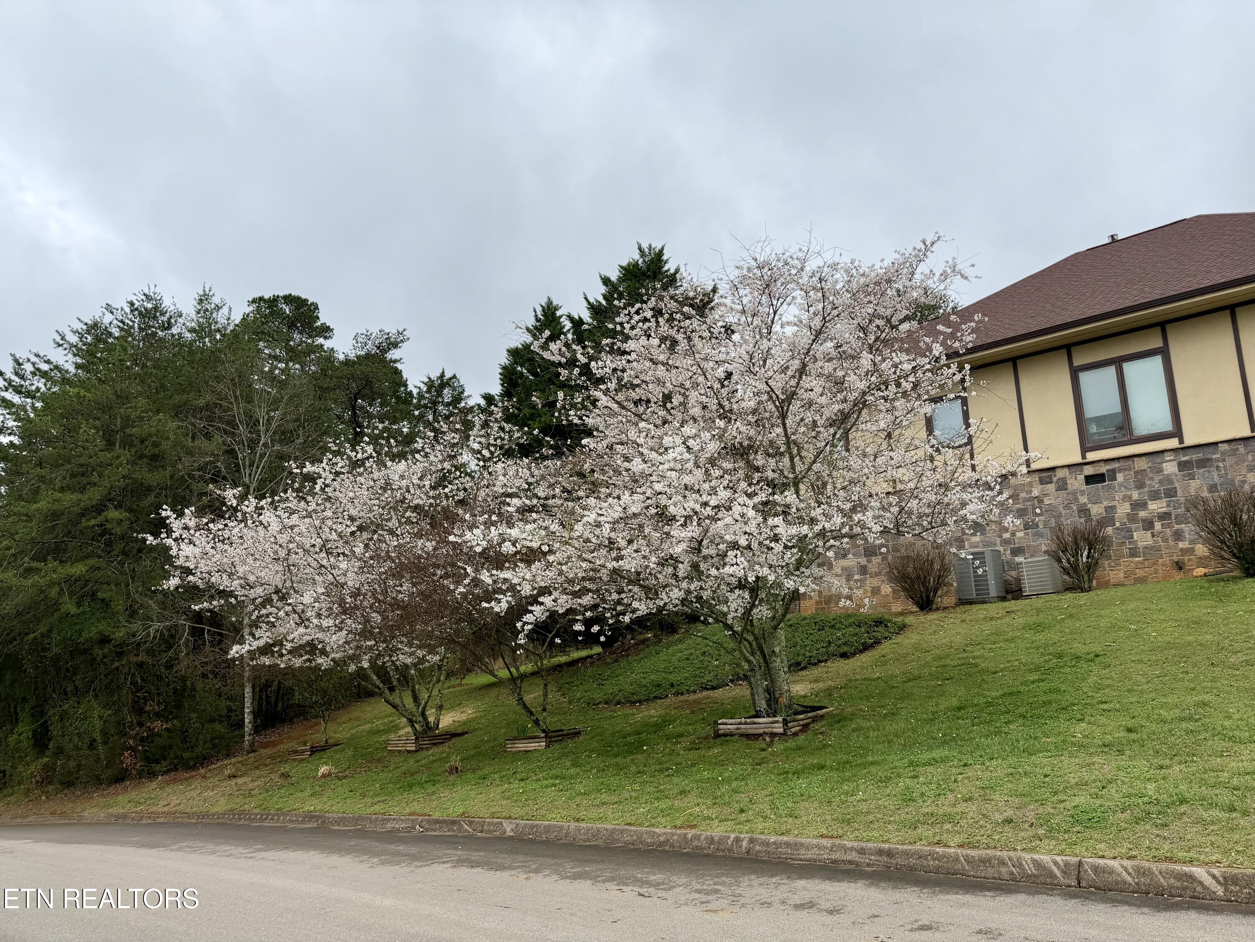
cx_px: 628
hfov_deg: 71.6
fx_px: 870
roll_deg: +2.5
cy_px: 471
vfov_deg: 56.8
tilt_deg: +12.3
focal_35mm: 24
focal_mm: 6.76
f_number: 1.78
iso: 80
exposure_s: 1/3759
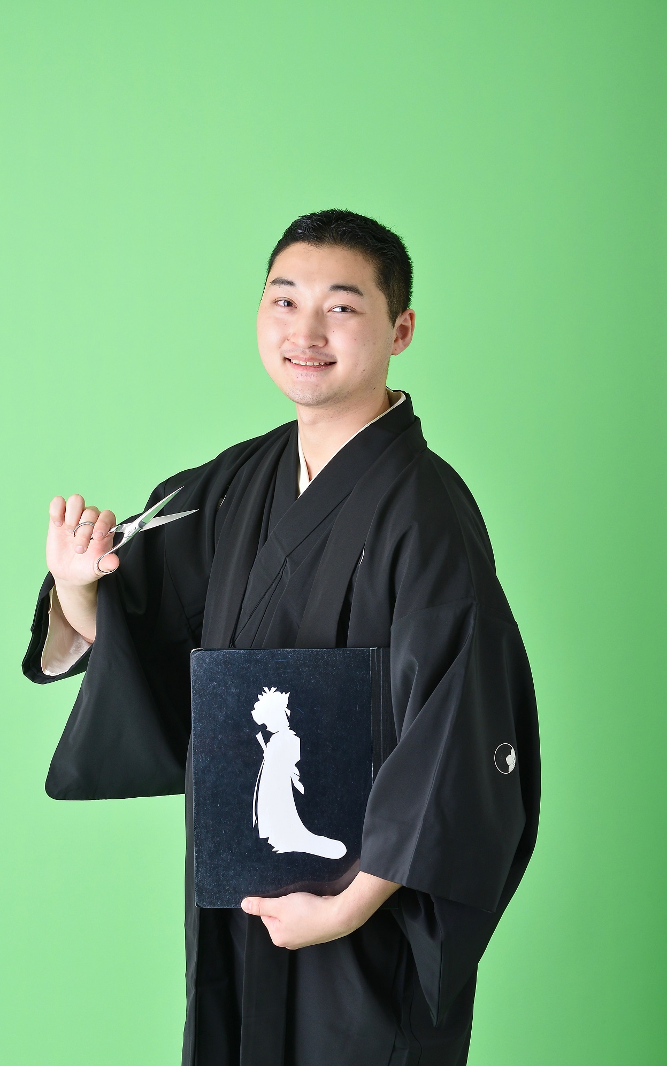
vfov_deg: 22.6
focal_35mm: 92
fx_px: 2676
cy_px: 533
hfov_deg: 14.2
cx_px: 318
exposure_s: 1/160
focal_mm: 90
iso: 400
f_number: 16
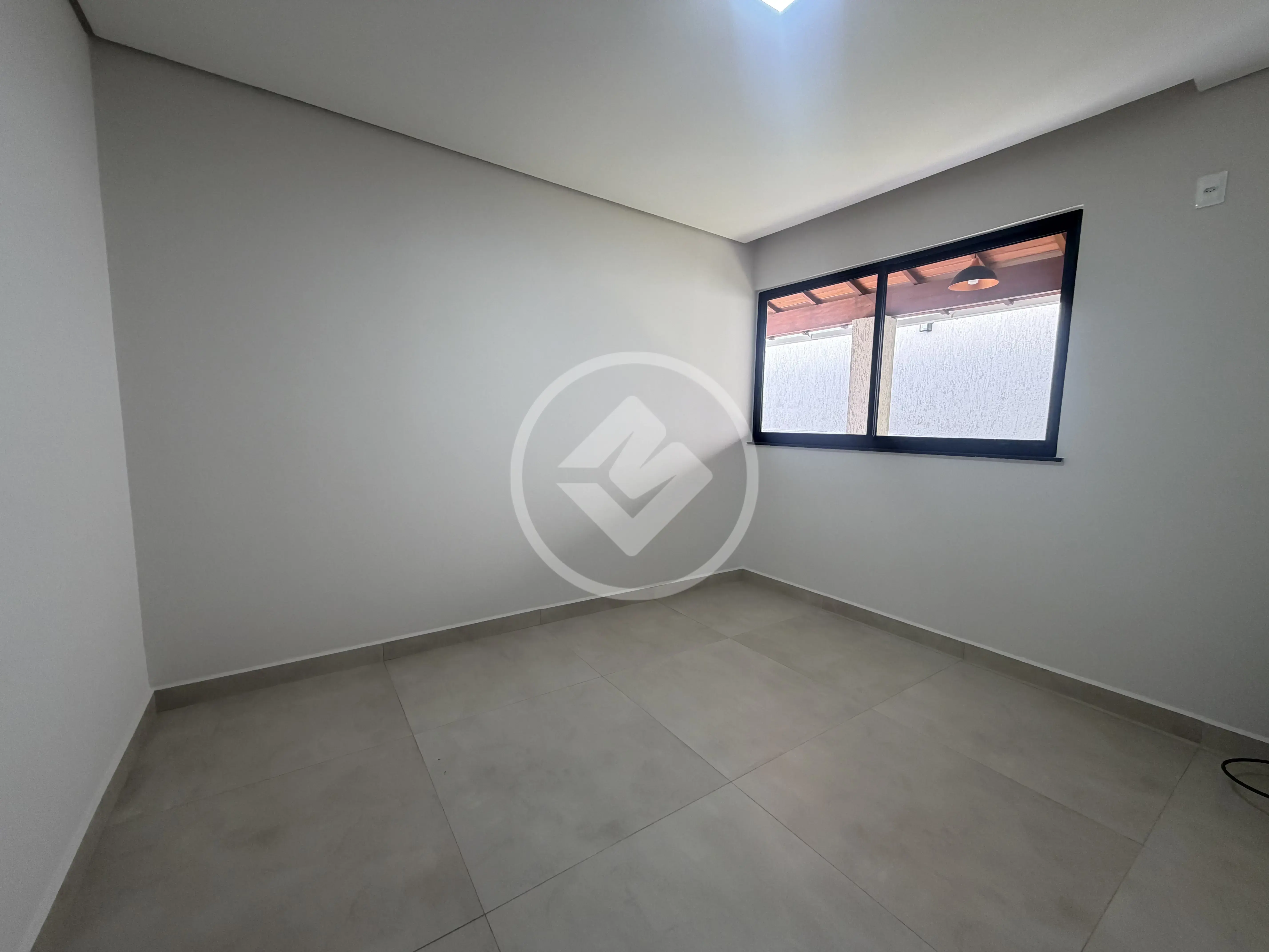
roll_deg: -1.2
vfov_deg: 85.7
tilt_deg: -5.7
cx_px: 634
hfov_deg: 102.1
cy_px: 476
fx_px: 513
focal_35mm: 14
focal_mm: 2.22
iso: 200
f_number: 2.2
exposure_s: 1/120
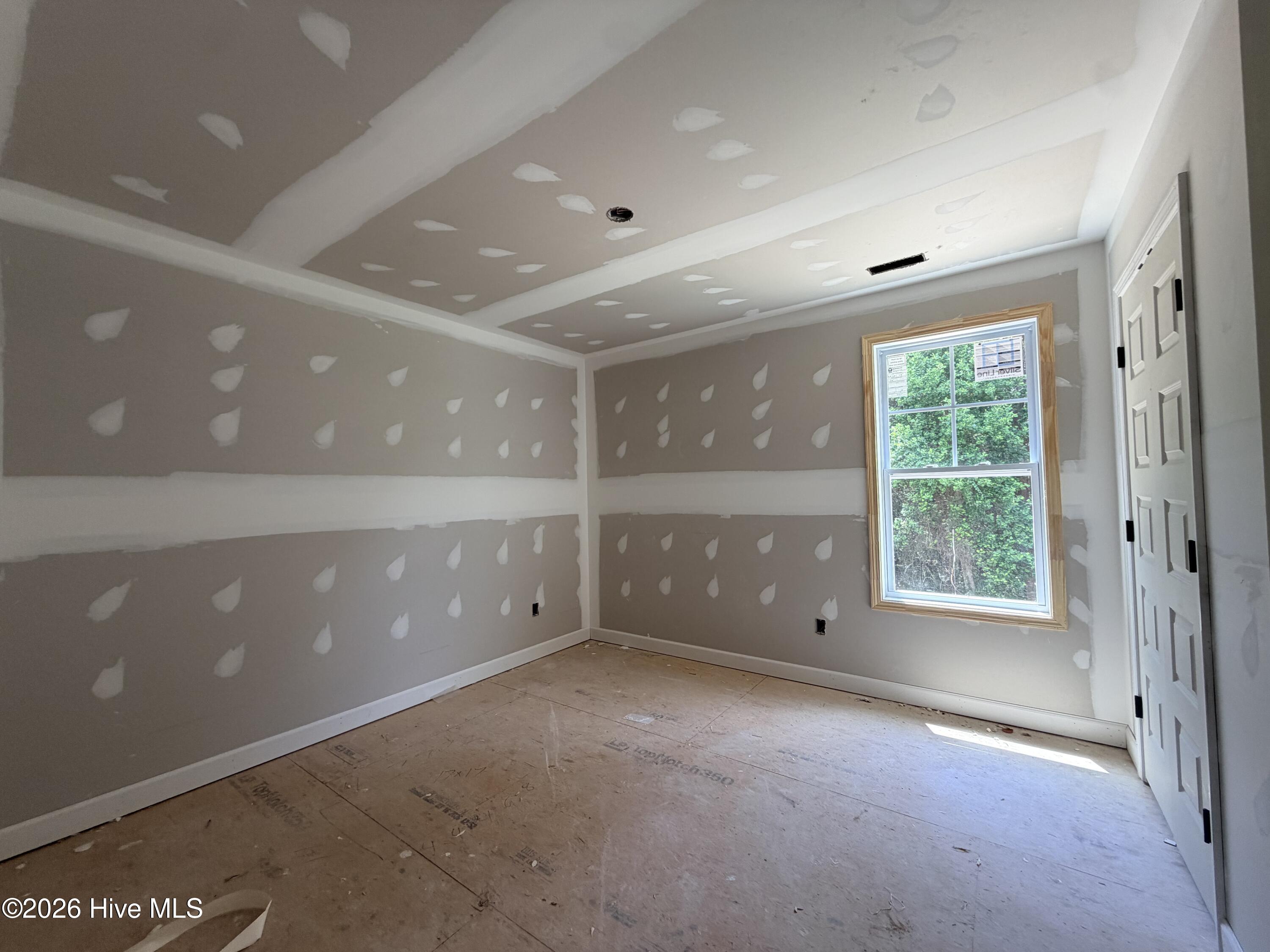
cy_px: 476
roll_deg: +1.6
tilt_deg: +2.4
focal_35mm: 14
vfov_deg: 85.7
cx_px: 635
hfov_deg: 102.1
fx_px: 514
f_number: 2.2
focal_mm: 2.22
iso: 100
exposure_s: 1/121
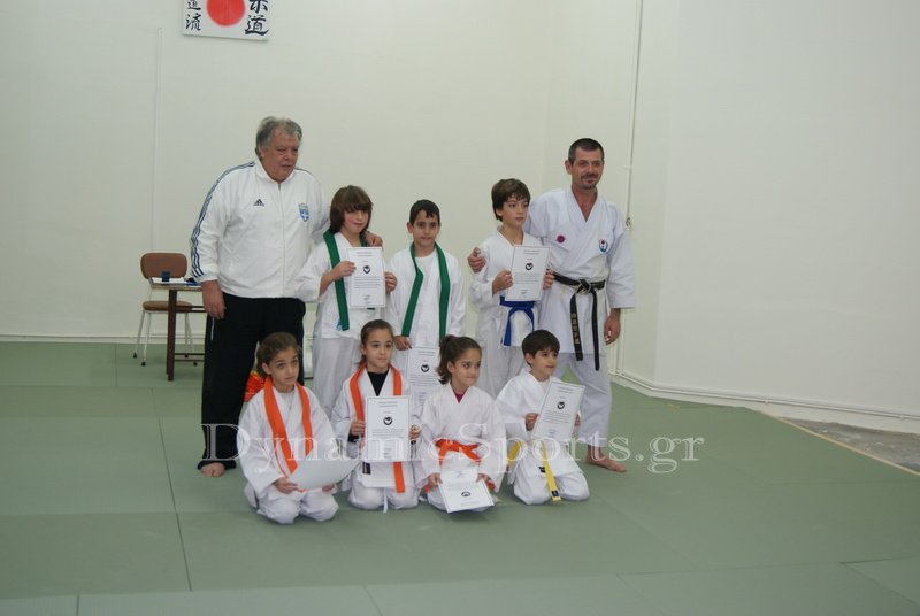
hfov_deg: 43.5
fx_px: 1152
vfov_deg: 30.0
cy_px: 308
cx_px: 460
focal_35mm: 45
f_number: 4.5
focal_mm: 30
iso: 200
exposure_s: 1/80
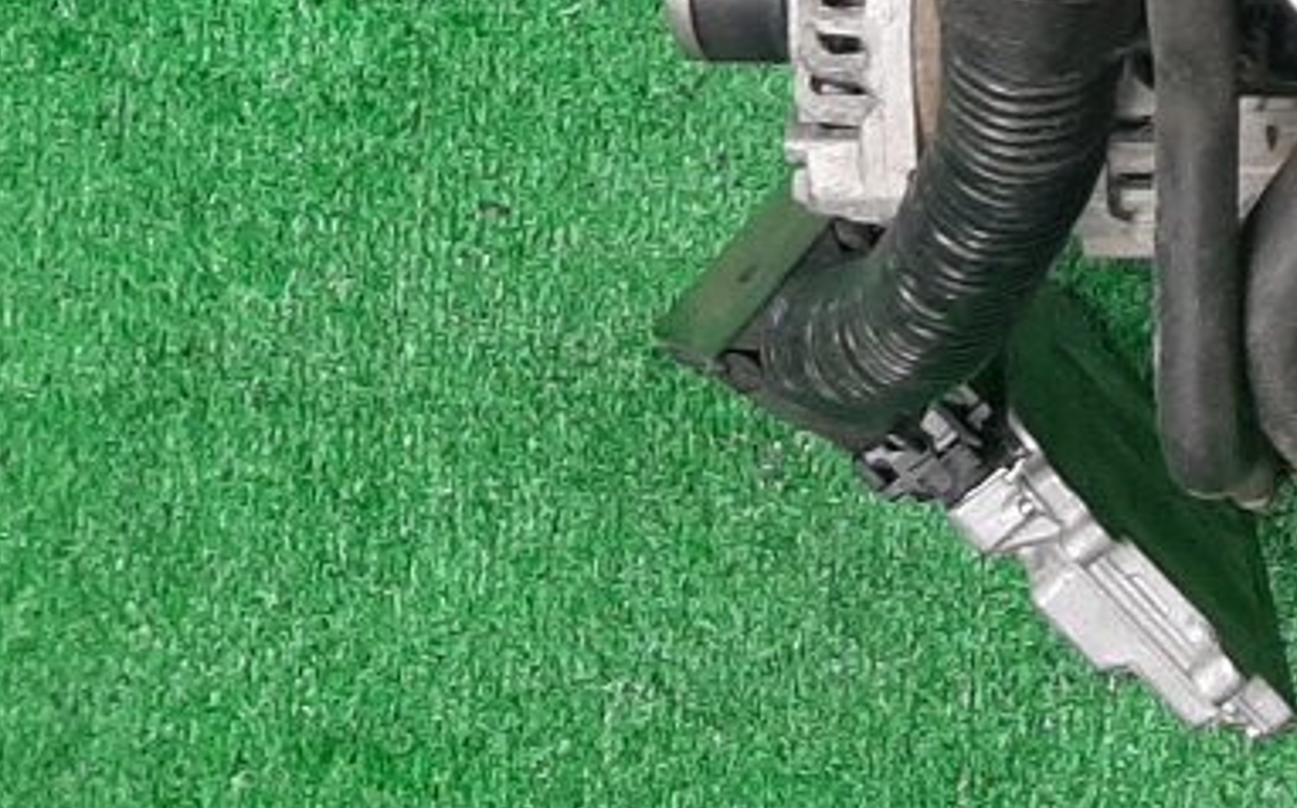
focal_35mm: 104
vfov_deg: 11.6
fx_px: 3673
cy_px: -665
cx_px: 2197
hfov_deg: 17.1
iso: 141
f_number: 1.7
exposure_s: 1/50
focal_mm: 3.93
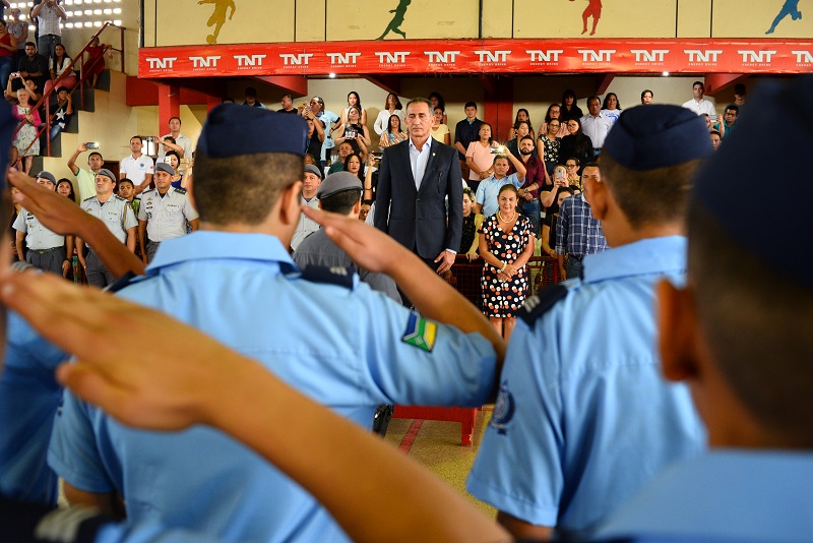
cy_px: 272
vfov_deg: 37.9
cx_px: 406
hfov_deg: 54.4
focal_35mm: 35
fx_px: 791
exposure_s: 1/60
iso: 2000
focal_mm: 35
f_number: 4
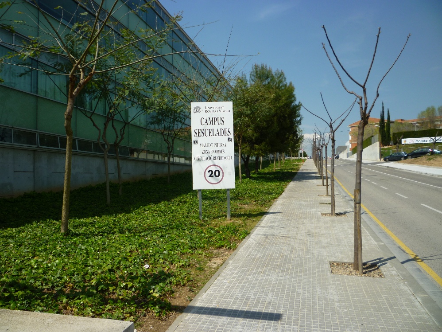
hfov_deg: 61.6
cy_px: 166
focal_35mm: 29
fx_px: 370
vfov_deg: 48.2
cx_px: 221
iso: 80
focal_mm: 5.2
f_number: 4
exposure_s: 1/800
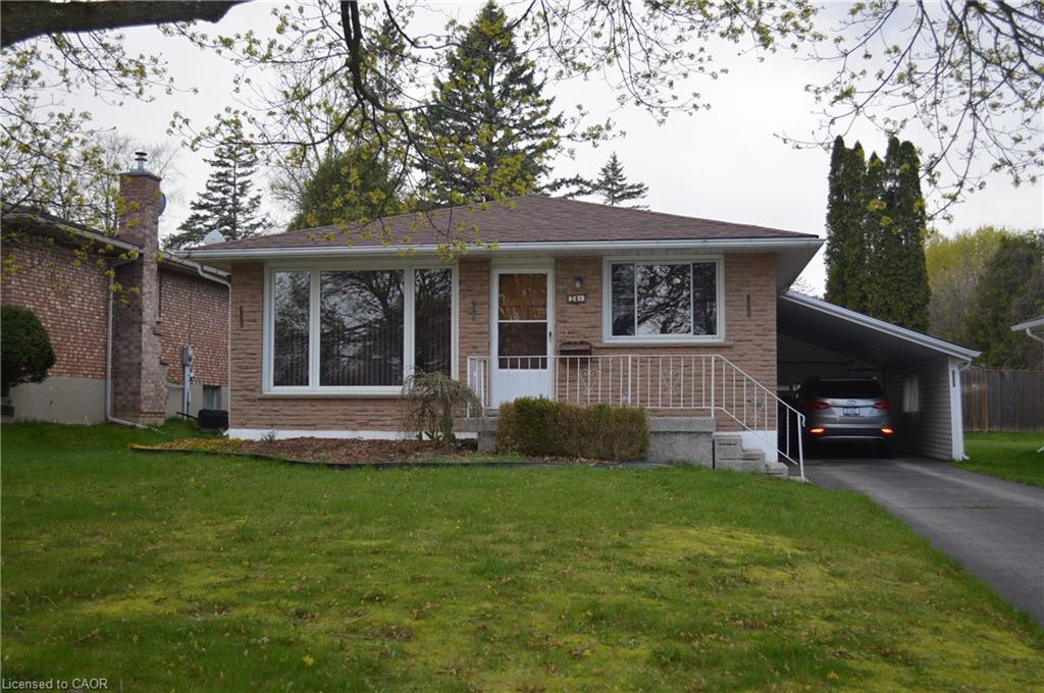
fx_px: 1130
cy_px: 346
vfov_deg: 34.1
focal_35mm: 39
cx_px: 522
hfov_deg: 49.6
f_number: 4.2
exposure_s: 1/160
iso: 100
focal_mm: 26
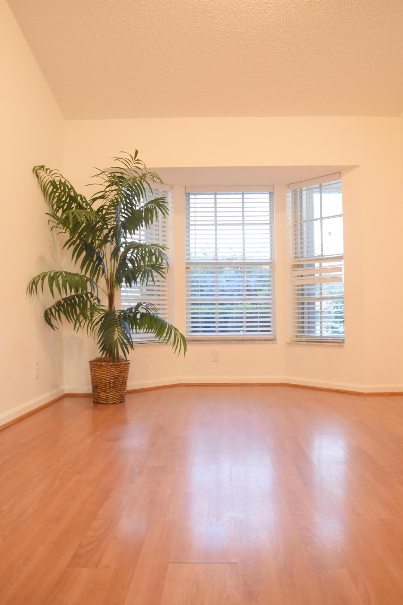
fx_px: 470
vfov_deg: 65.5
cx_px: 204
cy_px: 304
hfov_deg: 46.4
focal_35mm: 28
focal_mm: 18
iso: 1800
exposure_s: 1/60
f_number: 3.5
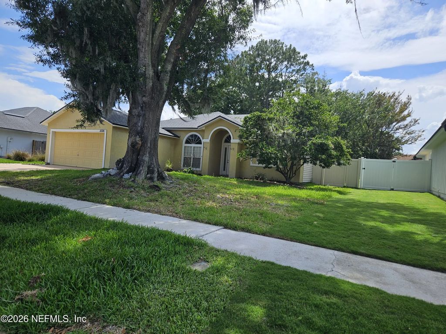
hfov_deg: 73.9
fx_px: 296
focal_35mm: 23
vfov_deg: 58.9
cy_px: 167
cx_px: 223
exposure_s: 1/1849
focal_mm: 5.4
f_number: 1.8
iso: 25
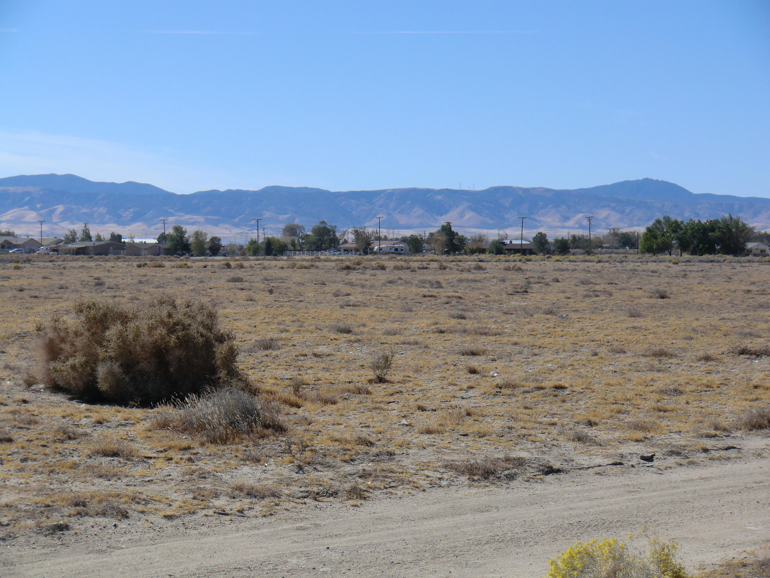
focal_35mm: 89
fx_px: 1980
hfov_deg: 22.0
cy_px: 289
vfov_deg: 16.6
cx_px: 385
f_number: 4.8
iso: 64
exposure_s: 1/800
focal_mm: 16
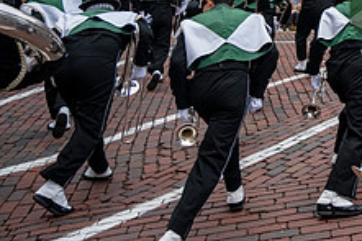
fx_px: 633
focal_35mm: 63
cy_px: -4
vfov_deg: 20.8
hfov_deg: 26.8
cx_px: 473
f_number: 4
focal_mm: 24
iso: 500
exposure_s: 1/1600
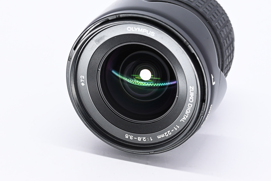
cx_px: 135
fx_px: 978
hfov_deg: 15.8
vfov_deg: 10.5
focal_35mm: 130
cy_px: 79
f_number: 9
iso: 500
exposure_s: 1/160
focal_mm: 77
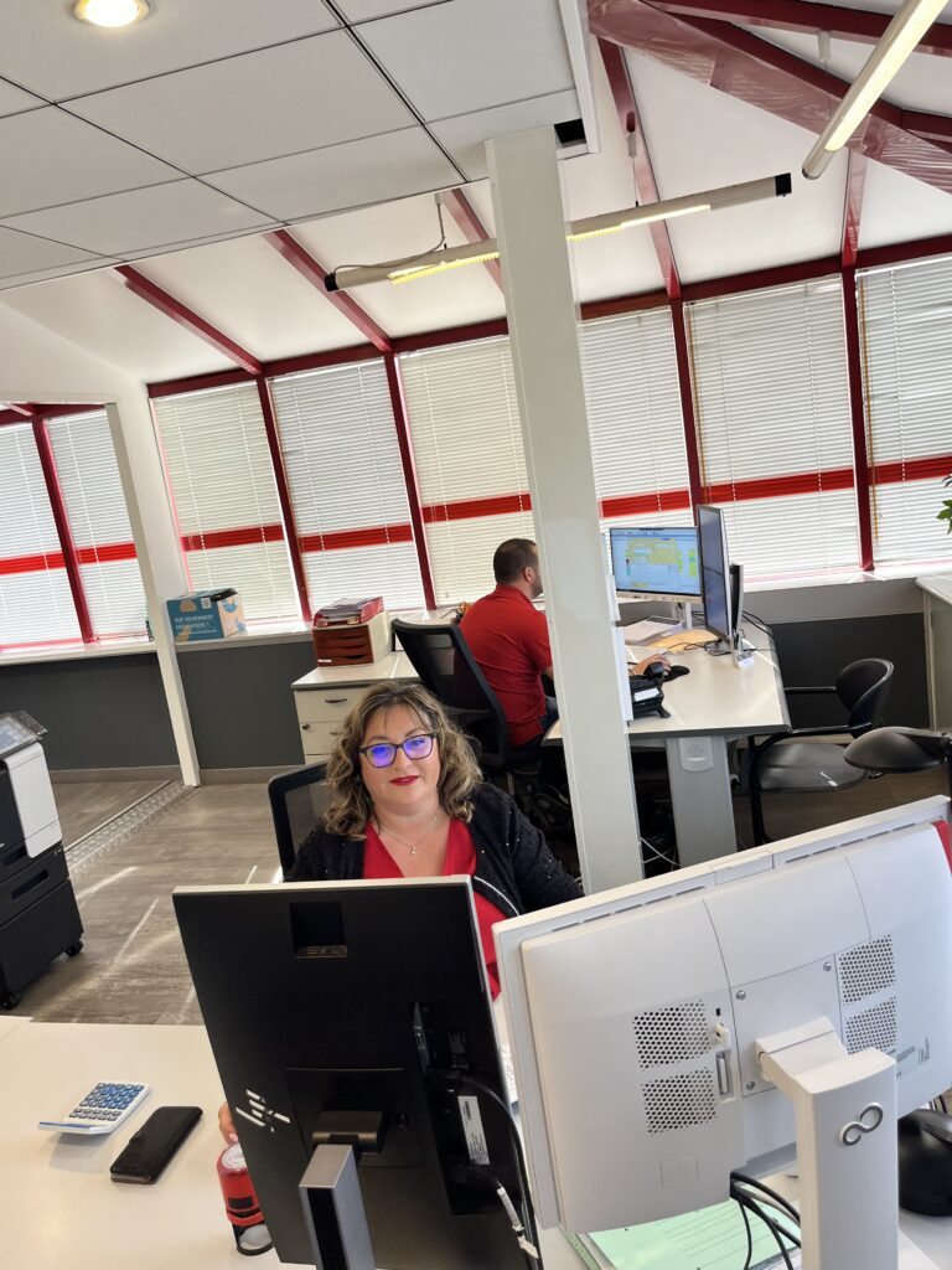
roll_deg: +10.0
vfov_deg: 67.3
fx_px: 953
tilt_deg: -9.5
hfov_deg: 53.1
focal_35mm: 26
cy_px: 635
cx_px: 476
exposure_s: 1/100
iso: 80
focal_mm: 5.1
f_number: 1.6
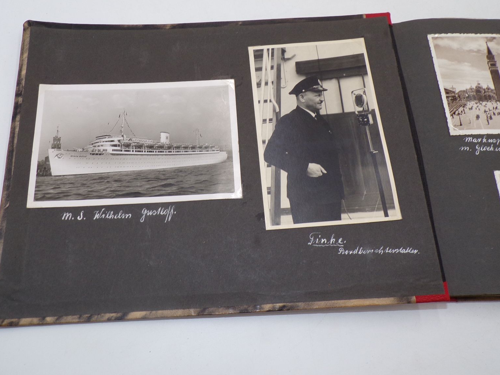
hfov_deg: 61.6
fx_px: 419
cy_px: 161
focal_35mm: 29
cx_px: 237
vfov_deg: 48.1
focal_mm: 4.3
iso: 80
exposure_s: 1/34
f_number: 4.4
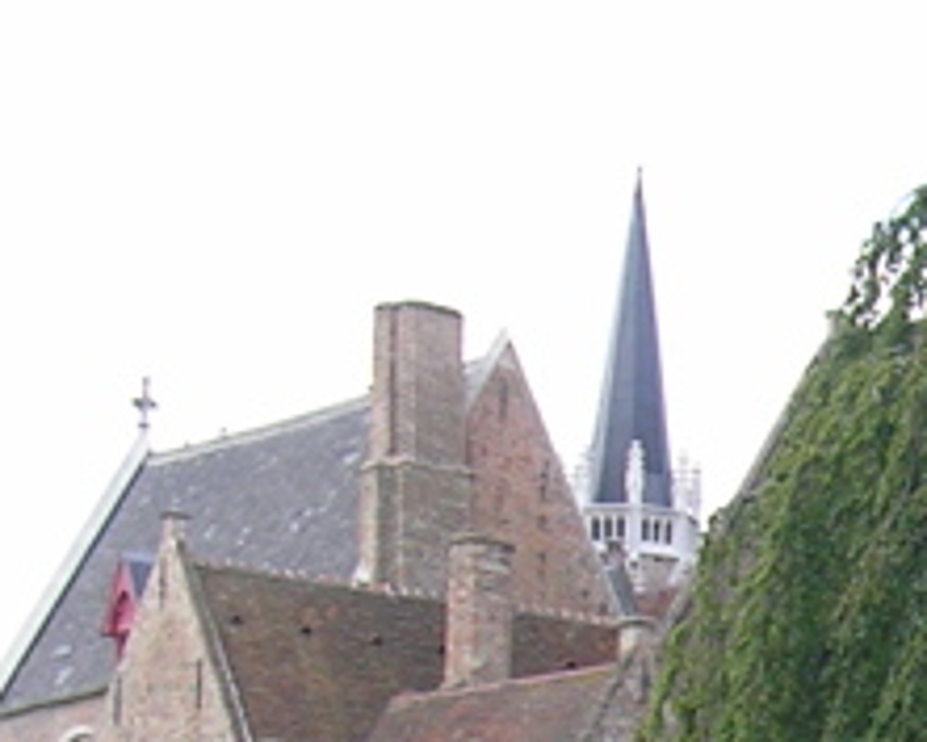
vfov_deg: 10.6
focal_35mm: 141
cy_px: 1044
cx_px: 1506
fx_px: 3870
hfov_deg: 12.8
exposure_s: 1/320
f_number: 2.8
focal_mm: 5.8
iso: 50
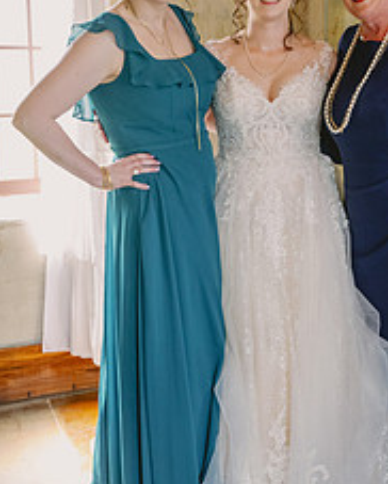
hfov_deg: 28.4
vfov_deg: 35.2
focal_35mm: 53
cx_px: 262
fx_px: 760
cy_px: 185
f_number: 3.5
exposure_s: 1/320
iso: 3200
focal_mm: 28.5
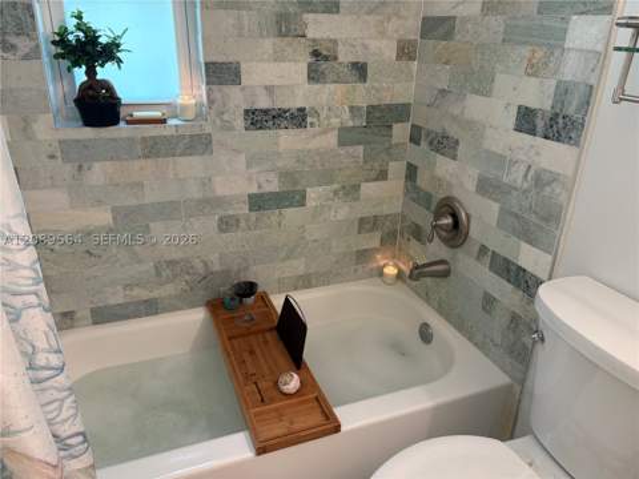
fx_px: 480
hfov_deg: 67.3
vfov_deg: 53.1
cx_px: 320
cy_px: 240
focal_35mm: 26
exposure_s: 1/60
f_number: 1.6
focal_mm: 5.96
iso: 160
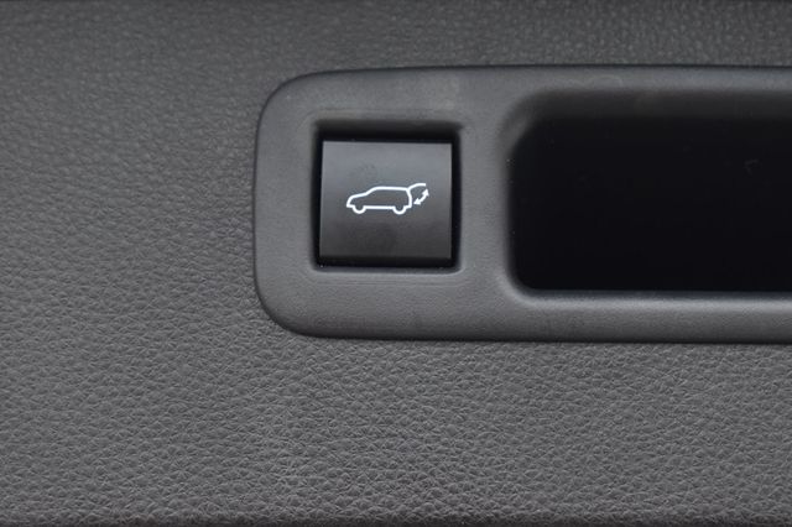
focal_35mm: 82
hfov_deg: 24.6
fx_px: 1814
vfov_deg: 16.5
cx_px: 396
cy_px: 264
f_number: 6.3
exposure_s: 1/15
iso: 900
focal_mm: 55
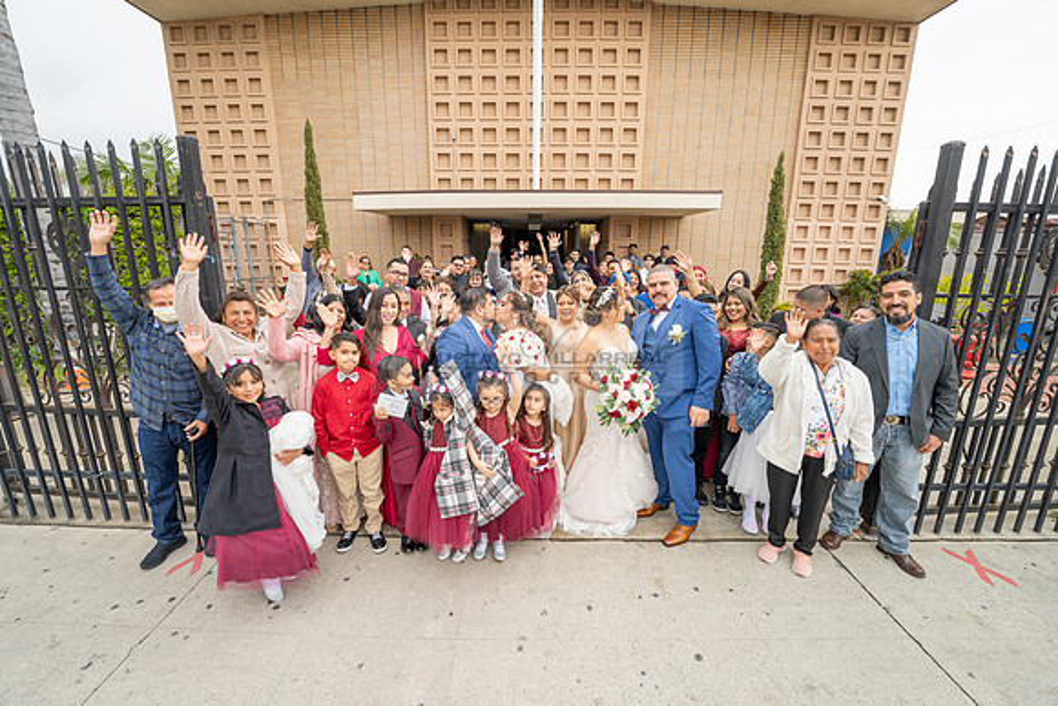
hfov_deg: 104.2
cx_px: 529
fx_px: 412
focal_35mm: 14
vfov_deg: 81.2
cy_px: 353
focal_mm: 14
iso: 200
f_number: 4.5
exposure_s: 1/125
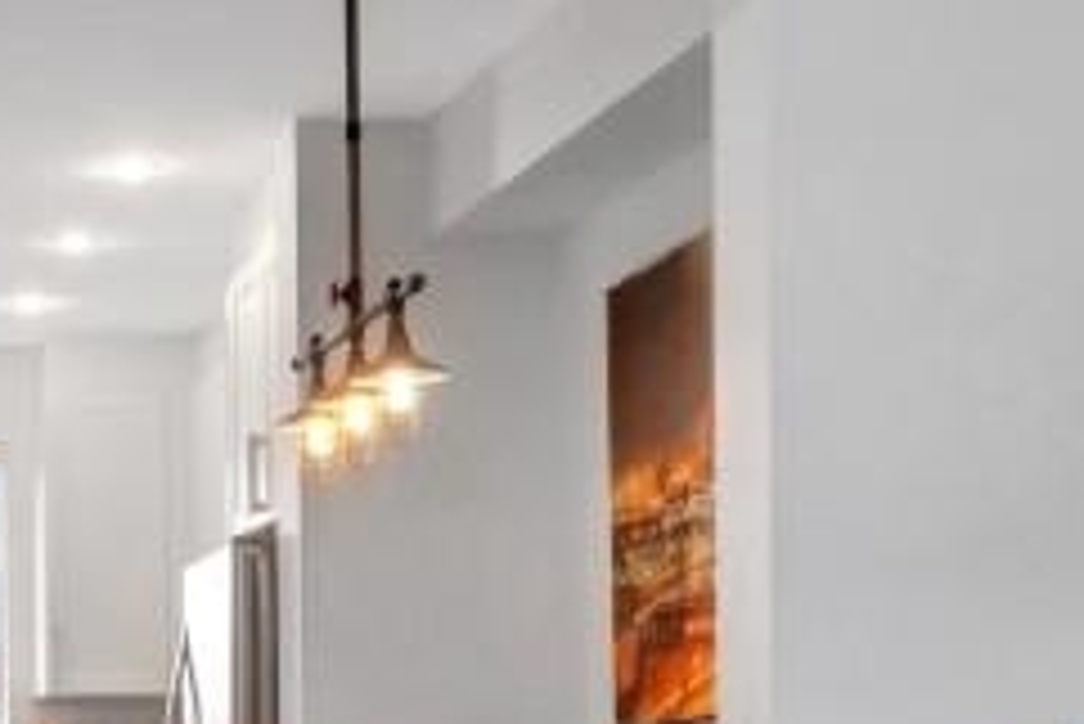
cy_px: 841
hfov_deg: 20.7
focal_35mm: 94
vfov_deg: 14.2
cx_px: -90
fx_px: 2832
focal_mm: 14
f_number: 9
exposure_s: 1/8
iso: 400
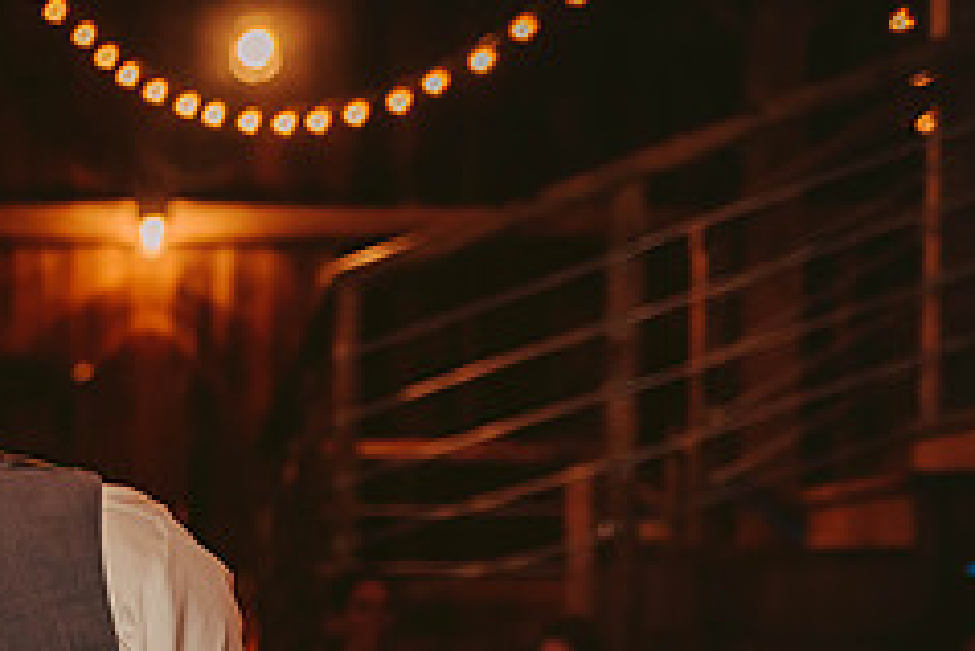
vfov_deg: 11.6
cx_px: -184
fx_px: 3171
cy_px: 661
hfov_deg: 16.8
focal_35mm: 117
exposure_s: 1/125
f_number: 2.8
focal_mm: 48
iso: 1600
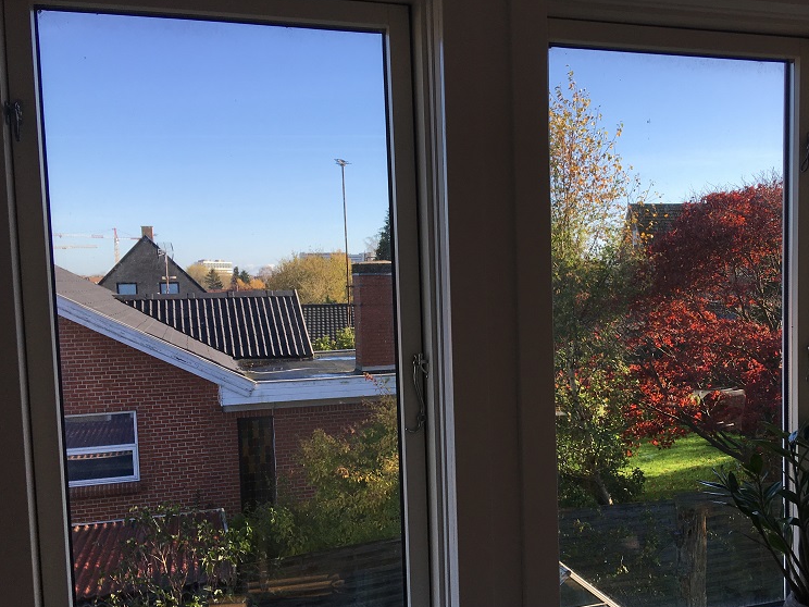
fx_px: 911
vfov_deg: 36.7
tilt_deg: -4.2
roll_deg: +0.9
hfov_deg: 47.2
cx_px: 525
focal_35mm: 39
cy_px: 350
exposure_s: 1/538
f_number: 2.2
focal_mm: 4.15
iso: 25
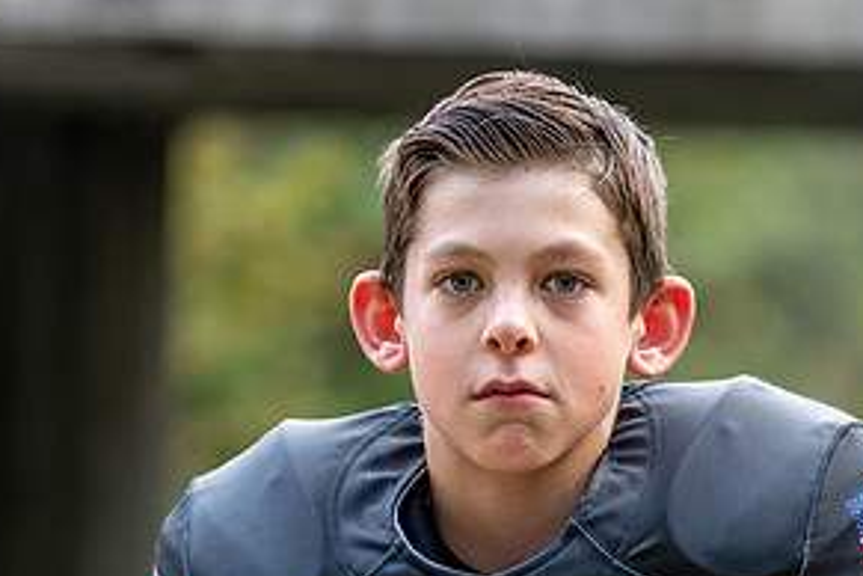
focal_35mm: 229
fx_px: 5489
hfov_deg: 9.0
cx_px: 531
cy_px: 521
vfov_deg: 6.0
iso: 500
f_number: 2.8
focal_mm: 115
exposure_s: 1/320
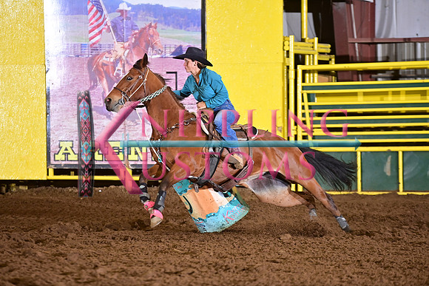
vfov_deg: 6.9
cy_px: 143
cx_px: 214
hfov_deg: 10.3
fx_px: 2384
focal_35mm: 200
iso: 1250
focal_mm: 200
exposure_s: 1/200
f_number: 3.2
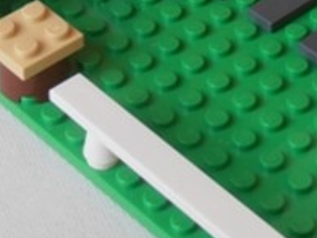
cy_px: -182
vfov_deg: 8.4
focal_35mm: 170
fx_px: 1557
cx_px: 251
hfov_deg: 11.6
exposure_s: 1/40
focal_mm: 6.61
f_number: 3.9
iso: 80
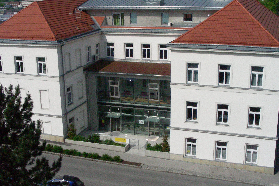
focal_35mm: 50
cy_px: 93
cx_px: 140
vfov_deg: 27.0
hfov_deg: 39.6
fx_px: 387
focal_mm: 8
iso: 400
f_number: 13.6
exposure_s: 1/580
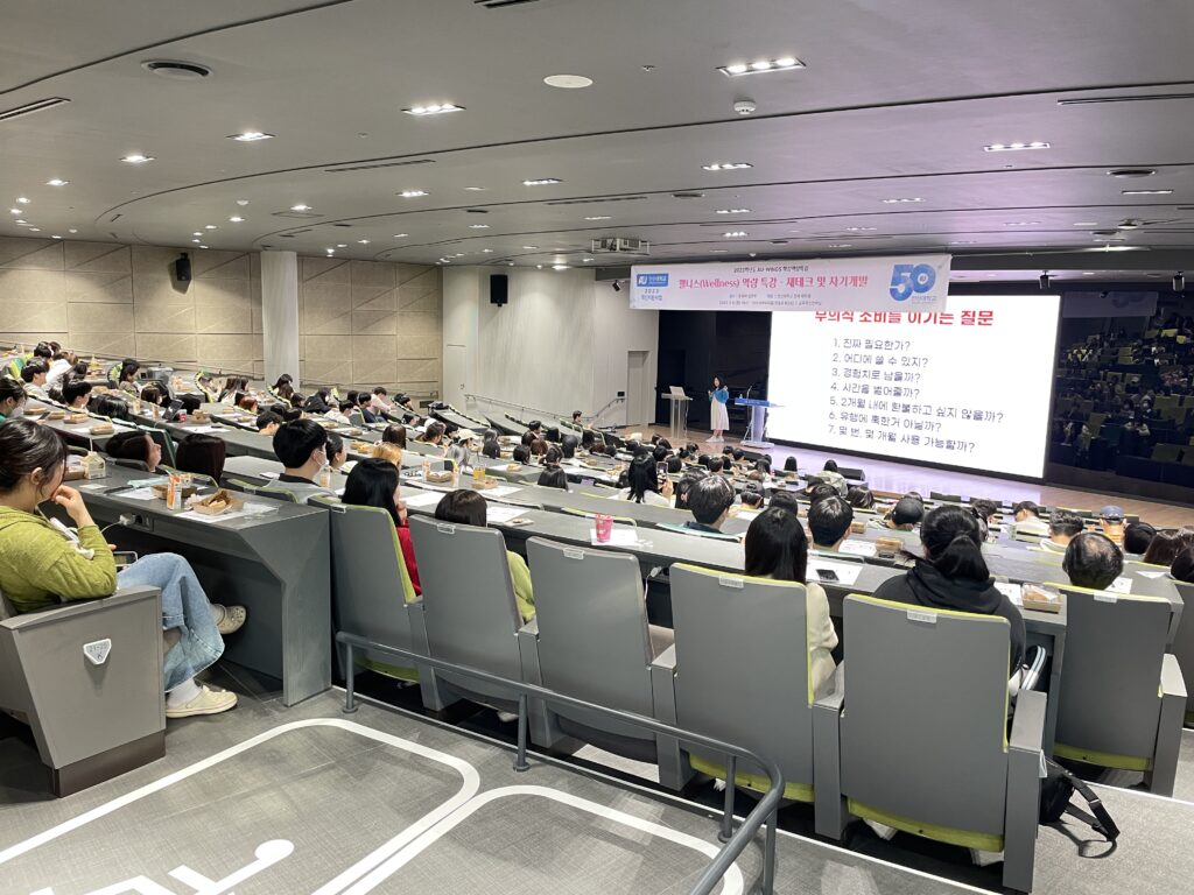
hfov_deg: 67.3
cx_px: 597
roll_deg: -1.2
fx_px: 897
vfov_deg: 53.1
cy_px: 448
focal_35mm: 26
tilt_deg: -8.3
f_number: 1.6
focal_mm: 4.2
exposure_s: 1/60
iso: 200
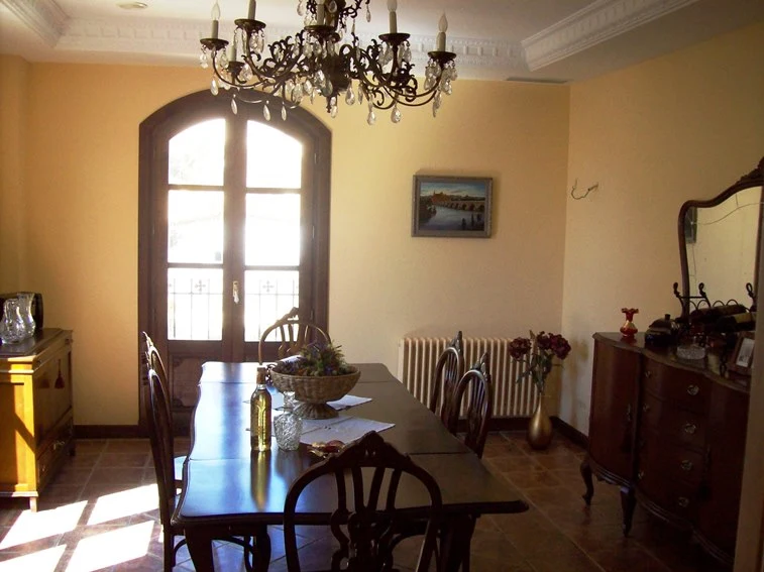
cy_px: 286
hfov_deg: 51.4
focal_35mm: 36
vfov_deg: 39.6
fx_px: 794
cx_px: 382
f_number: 2.7
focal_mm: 6
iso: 200
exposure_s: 1/156
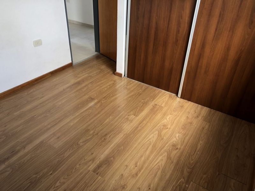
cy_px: 96
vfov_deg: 49.7
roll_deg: -2.0
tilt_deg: -33.3
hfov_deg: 63.4
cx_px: 128
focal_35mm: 28
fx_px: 206
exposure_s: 1/120
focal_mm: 4
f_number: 1.8
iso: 64
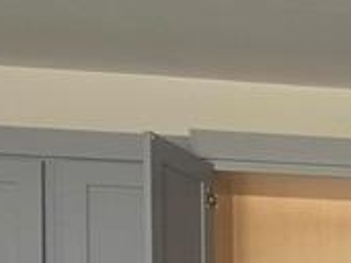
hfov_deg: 11.8
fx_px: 1398
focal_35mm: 138
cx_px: 825
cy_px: 542
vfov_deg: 9.9
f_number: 1.7
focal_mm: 6.3
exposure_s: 1/120
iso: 200
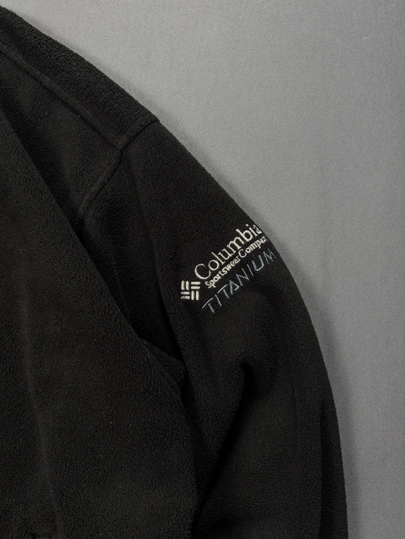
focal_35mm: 24
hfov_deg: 56.8
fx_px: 374
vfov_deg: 71.6
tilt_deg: -84.3
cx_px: 202
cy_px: 270
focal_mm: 6.76
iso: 160
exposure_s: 1/60
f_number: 1.78
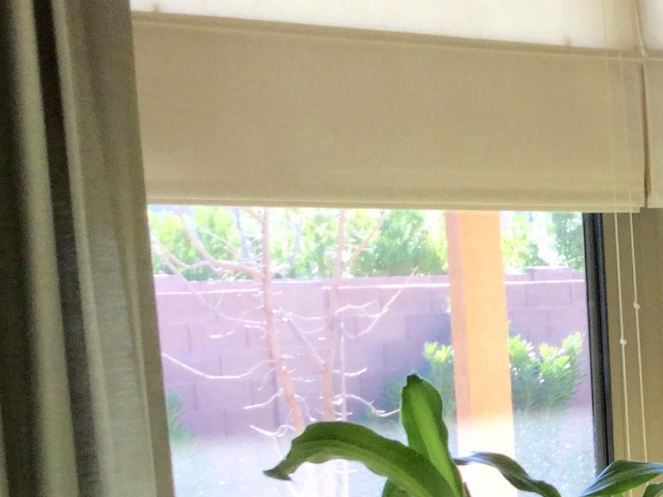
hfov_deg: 19.0
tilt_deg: -10.8
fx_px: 1801
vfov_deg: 15.4
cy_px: 511
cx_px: 914
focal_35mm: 94
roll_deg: +0.8
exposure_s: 1/60
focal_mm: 3.3
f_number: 2.4
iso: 32
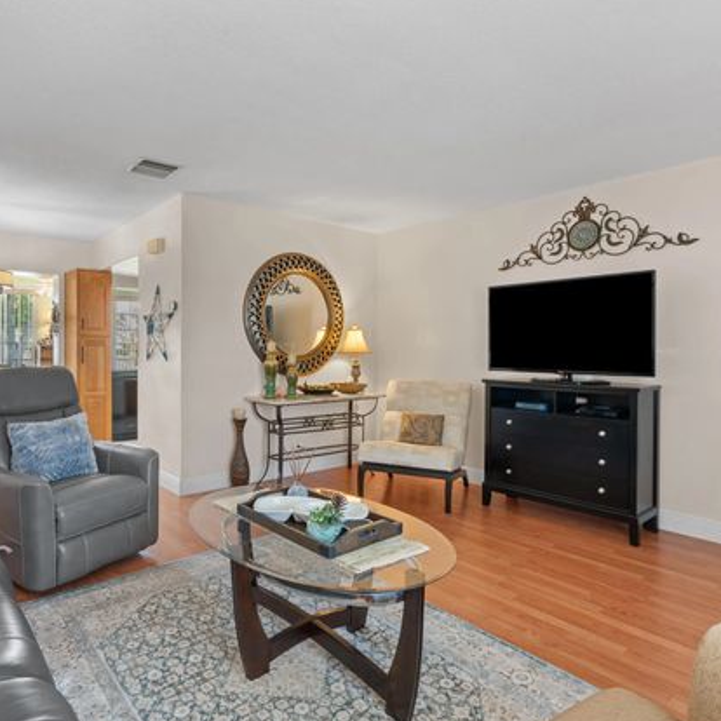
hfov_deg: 71.9
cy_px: 359
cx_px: 317
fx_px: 495
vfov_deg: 72.1
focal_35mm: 21
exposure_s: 1.6
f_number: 11
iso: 500
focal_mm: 16
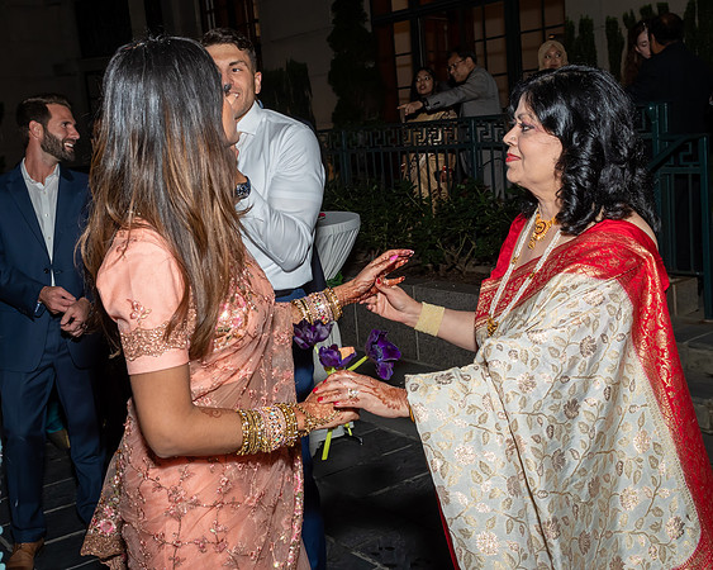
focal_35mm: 42
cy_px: 265
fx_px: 880
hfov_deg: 44.0
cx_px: 324
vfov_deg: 35.9
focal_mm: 17
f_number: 5.6
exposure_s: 1/250
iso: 500
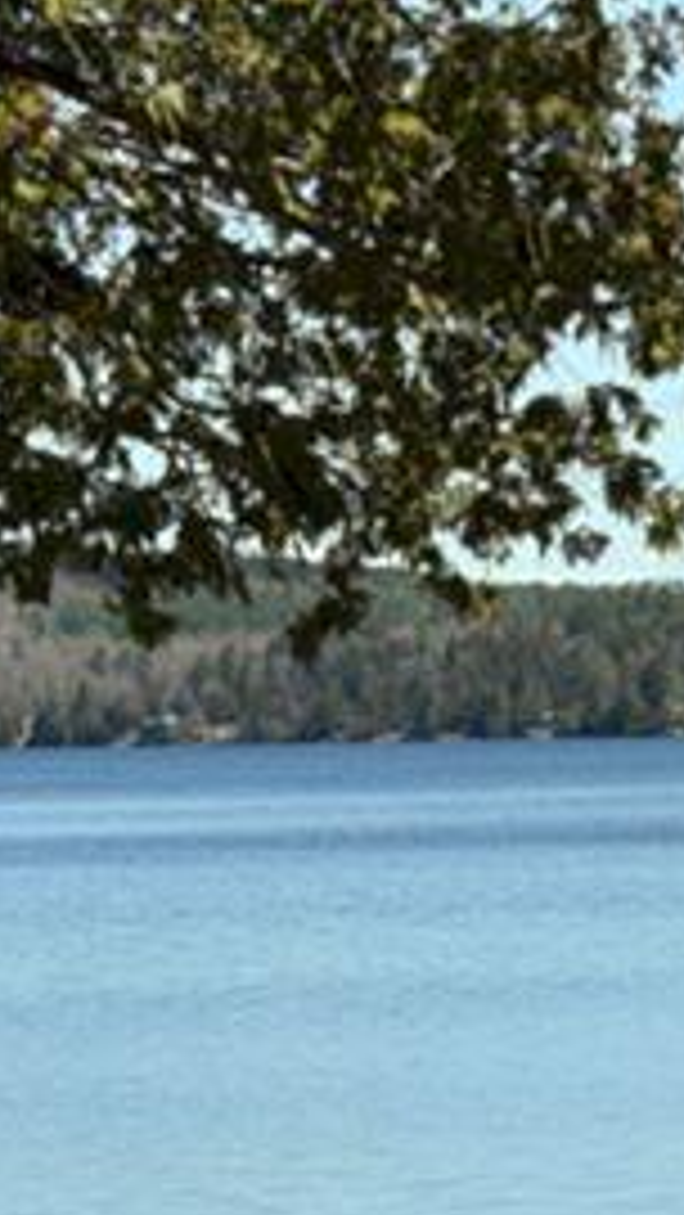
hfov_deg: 4.8
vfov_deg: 8.5
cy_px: 976
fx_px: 8150
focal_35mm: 253
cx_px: 1125
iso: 200
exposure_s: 1/500
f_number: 11
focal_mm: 29
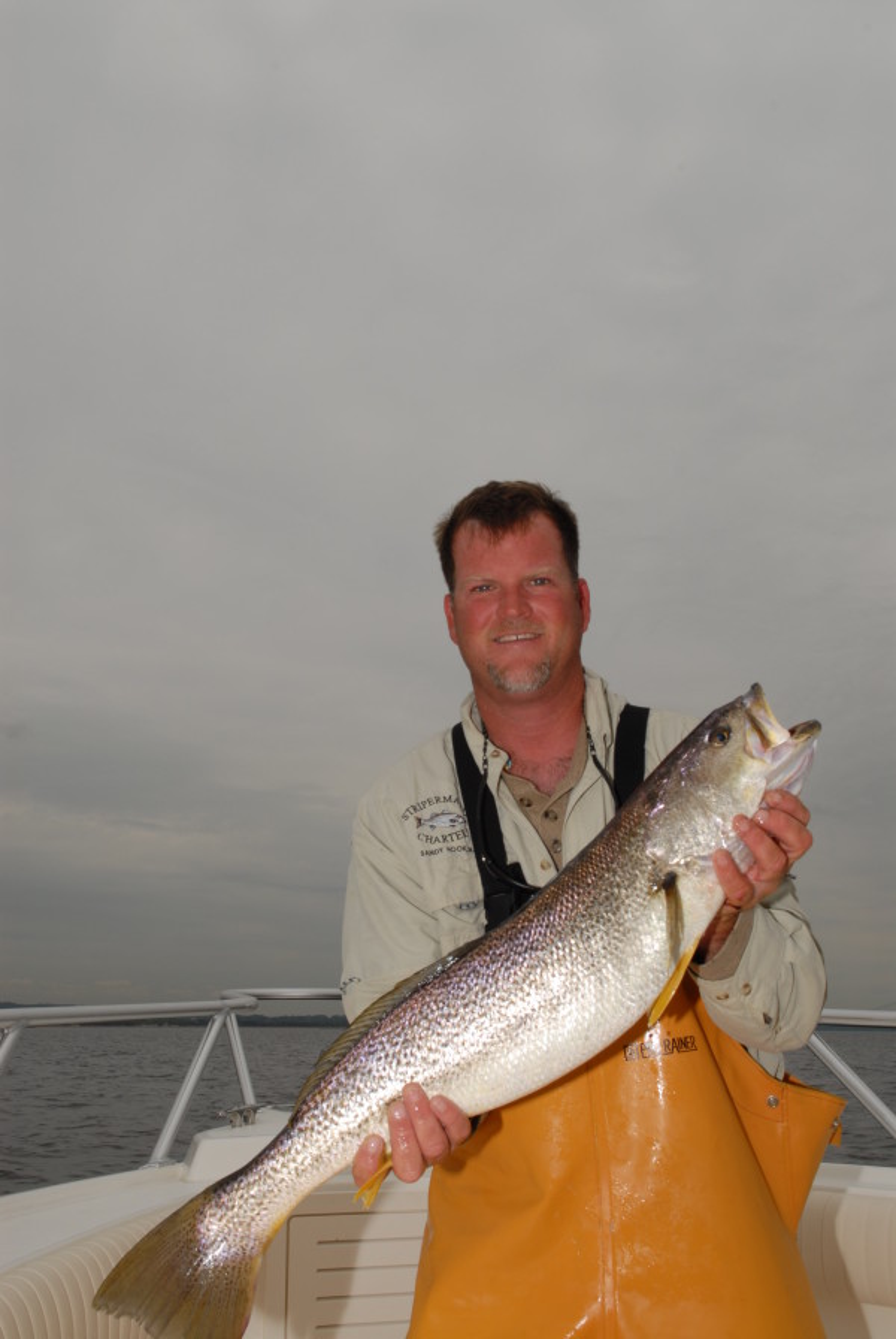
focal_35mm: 34
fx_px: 1284
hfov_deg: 38.5
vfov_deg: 55.0
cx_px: 448
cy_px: 670
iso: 125
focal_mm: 23
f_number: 14
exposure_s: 1/250
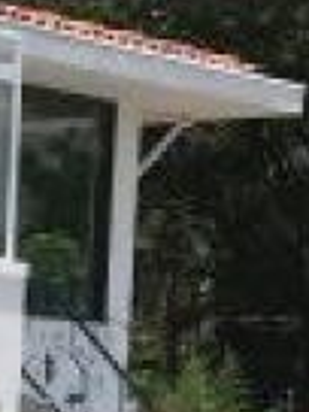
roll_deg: -2.6
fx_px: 2511
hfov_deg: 7.0
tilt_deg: -3.0
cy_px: 612
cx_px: 21
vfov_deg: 9.1
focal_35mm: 211
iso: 20
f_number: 1.8
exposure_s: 1/2336
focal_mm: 3.99
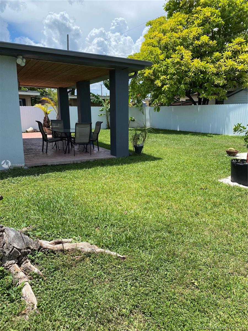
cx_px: 124
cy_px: 166
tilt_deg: -13.0
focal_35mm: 26
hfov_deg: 53.1
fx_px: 248
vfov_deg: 67.3
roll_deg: +0.8
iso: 32
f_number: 1.8
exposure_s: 1/2105
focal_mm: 4.25
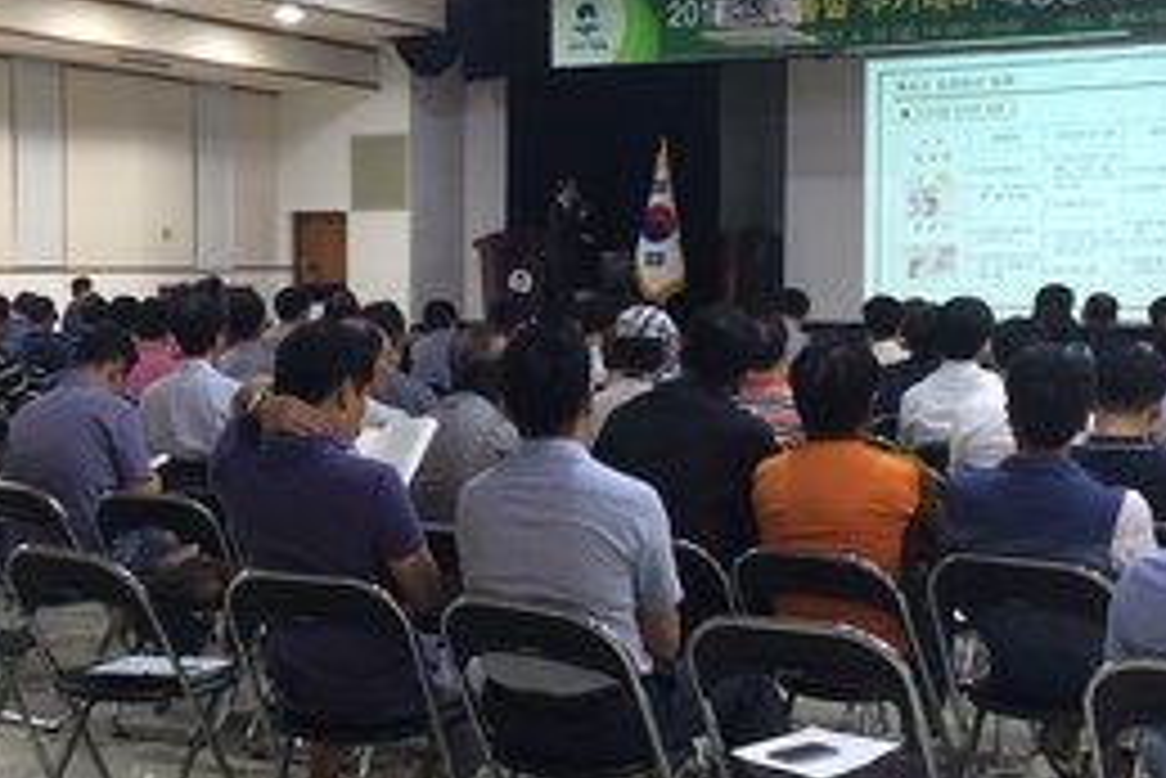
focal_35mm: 57
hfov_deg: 34.8
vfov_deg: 23.8
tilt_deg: -4.9
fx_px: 1847
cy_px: 387
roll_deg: +0.2
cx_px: 423
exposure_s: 1/30
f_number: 2.2
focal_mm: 4.15
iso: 64
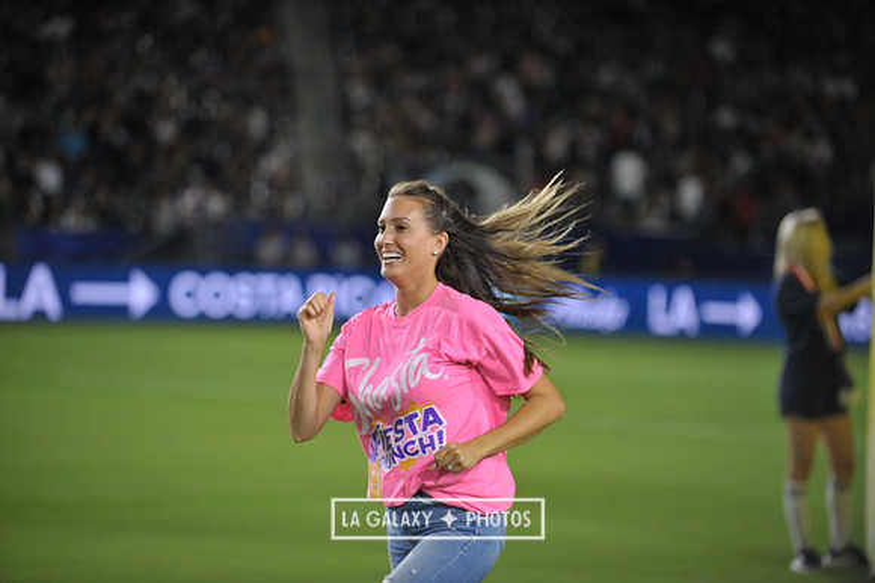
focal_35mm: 140
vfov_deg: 9.8
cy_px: 292
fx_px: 3401
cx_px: 438
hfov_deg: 14.7
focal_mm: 140
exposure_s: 1/1000
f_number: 2.8
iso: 1250
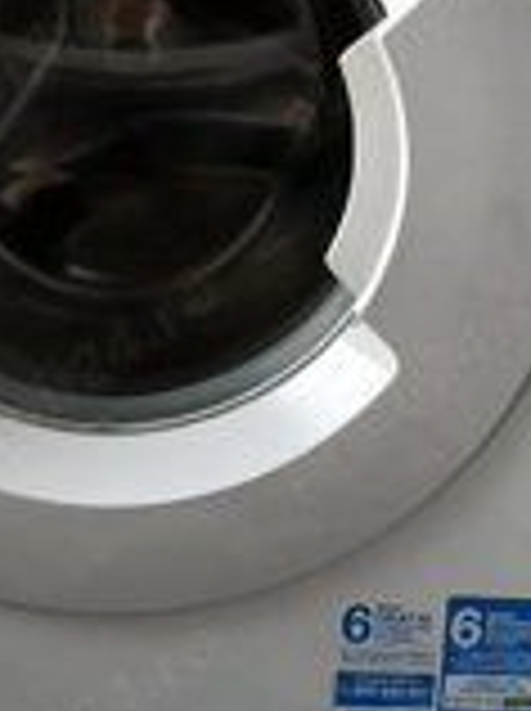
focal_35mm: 66
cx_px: 162
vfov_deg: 28.4
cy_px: 86
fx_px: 1354
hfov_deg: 22.1
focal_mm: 3.98
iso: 64
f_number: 1.8
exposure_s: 1/50.3
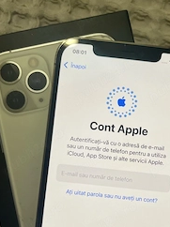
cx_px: 125
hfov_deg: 33.0
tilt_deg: -83.8
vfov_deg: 42.8
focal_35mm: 43
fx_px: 282
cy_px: 163
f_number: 1.6
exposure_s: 1/100
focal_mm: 5.1
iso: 125
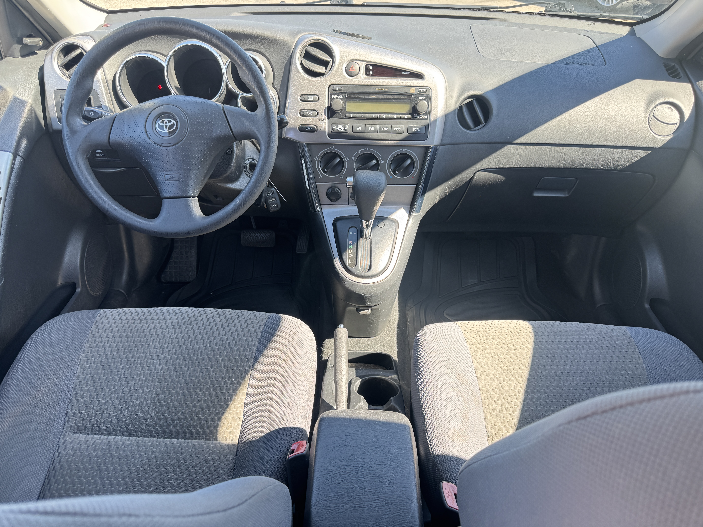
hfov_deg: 71.6
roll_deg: -0.5
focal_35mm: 24
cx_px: 352
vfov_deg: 56.8
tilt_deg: -37.5
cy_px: 264
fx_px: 487
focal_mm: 6.76
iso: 80
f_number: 1.78
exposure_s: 1/121
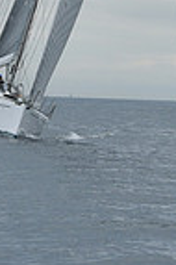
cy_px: -80
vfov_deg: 5.0
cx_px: 84
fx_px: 2992
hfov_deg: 3.4
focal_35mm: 407
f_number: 10
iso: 250
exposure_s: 1/800
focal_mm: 100
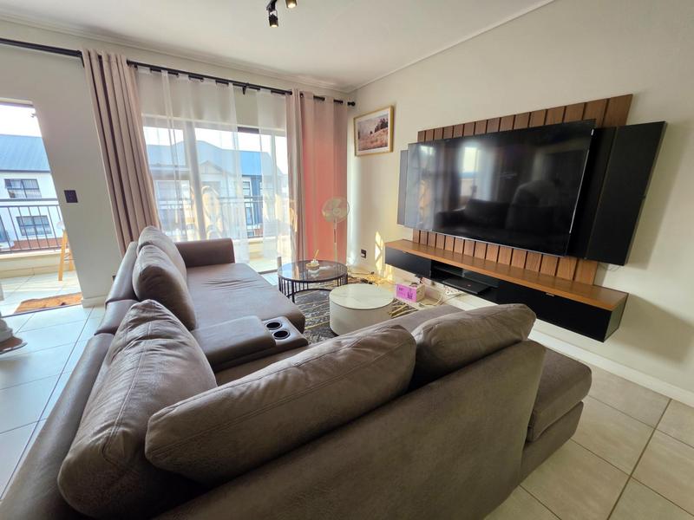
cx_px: 347
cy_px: 260
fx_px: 261
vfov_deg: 89.9
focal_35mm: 13
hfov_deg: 106.2
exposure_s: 1/100
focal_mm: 2.2
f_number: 1.9
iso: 80
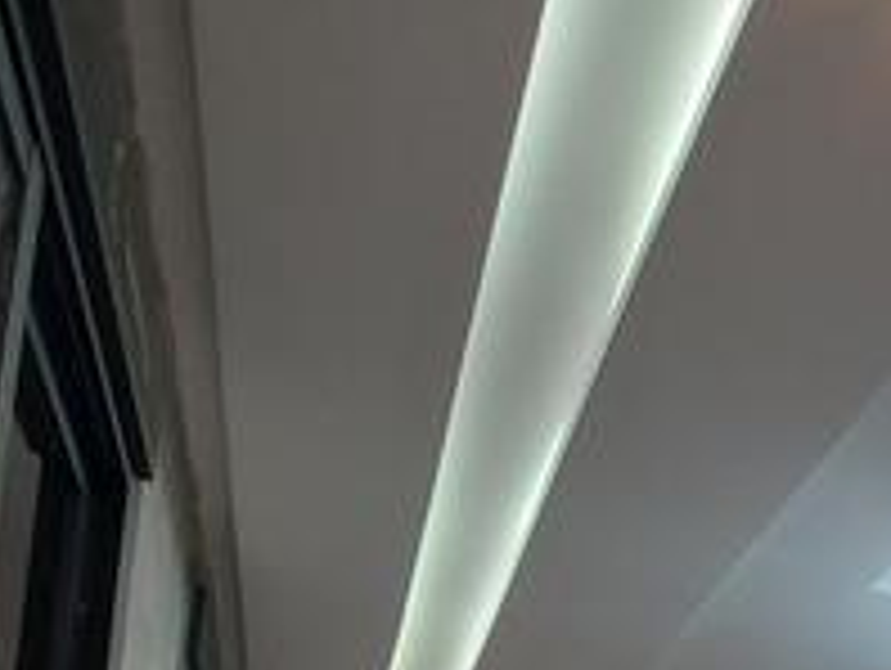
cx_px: 1076
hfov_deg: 35.1
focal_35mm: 42
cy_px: 998
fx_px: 1082
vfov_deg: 25.8
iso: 80
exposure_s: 1/100
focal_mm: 1.74
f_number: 2.2
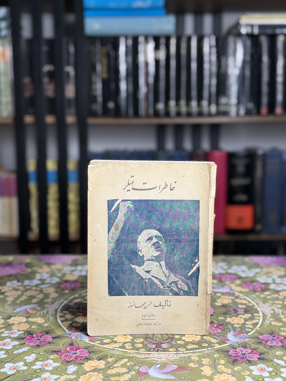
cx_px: 143
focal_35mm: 48
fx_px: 529
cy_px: 190
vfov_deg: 39.7
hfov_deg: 30.3
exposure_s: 1/100
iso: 80
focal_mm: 6.76
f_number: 1.78
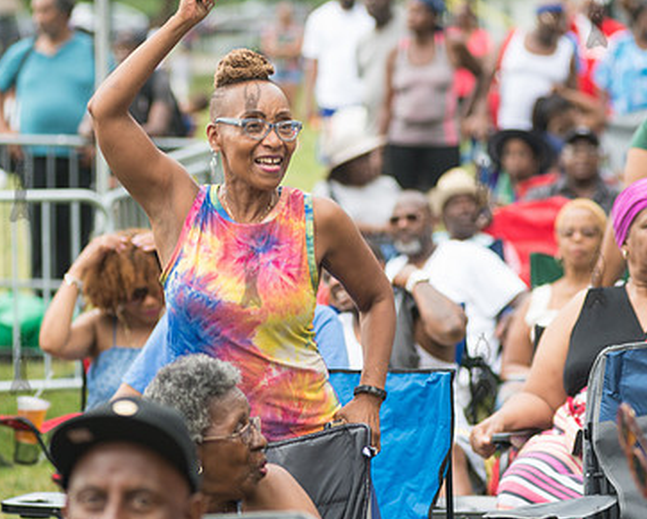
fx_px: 3889
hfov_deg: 9.5
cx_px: 250
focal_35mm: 203
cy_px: 277
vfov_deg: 7.6
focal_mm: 135
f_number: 4
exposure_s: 1/125
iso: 640
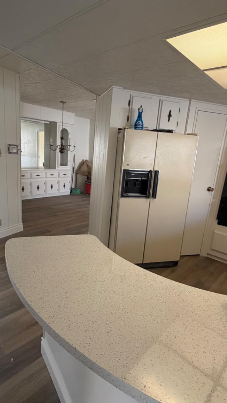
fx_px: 225
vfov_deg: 83.8
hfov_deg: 53.6
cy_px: 206
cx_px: 104
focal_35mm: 21
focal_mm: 2.22
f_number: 2.2
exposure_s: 1/60
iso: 200
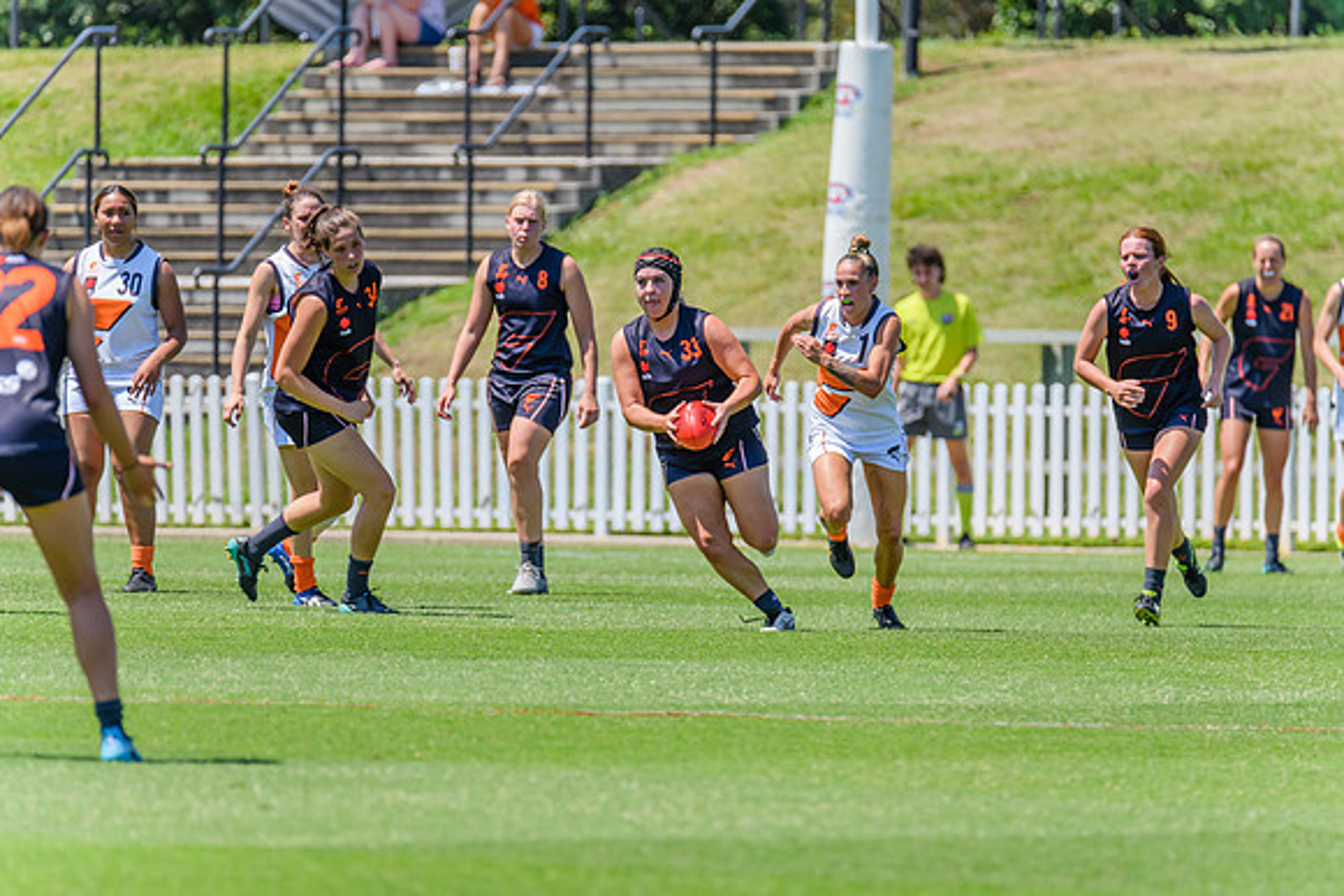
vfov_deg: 2.4
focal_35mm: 573
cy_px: 448
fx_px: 21405
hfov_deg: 3.6
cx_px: 688
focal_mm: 550
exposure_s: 1/1600
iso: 800
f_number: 9
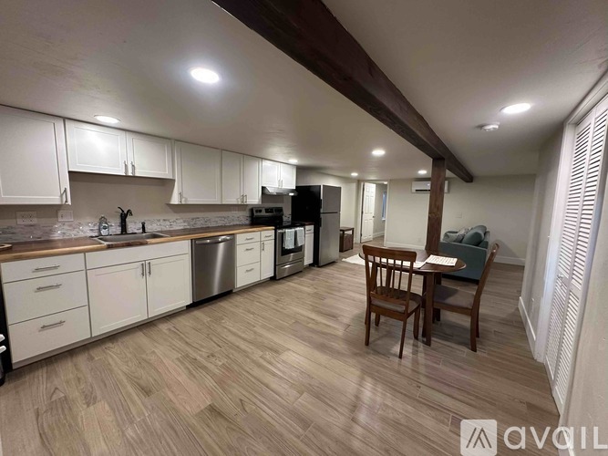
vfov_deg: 85.7
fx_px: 246
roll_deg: -1.6
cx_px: 304
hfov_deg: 102.1
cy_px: 228
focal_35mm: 14
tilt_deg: -6.9
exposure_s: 1/60
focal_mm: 2.22
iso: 320
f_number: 2.2
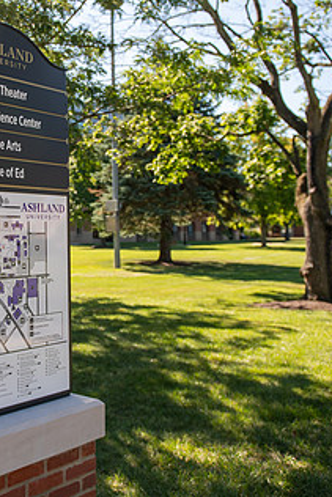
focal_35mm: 44
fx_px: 608
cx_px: 38
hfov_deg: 29.4
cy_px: 205
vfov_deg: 44.3
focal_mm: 24
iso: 100
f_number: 3.2
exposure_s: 1/640
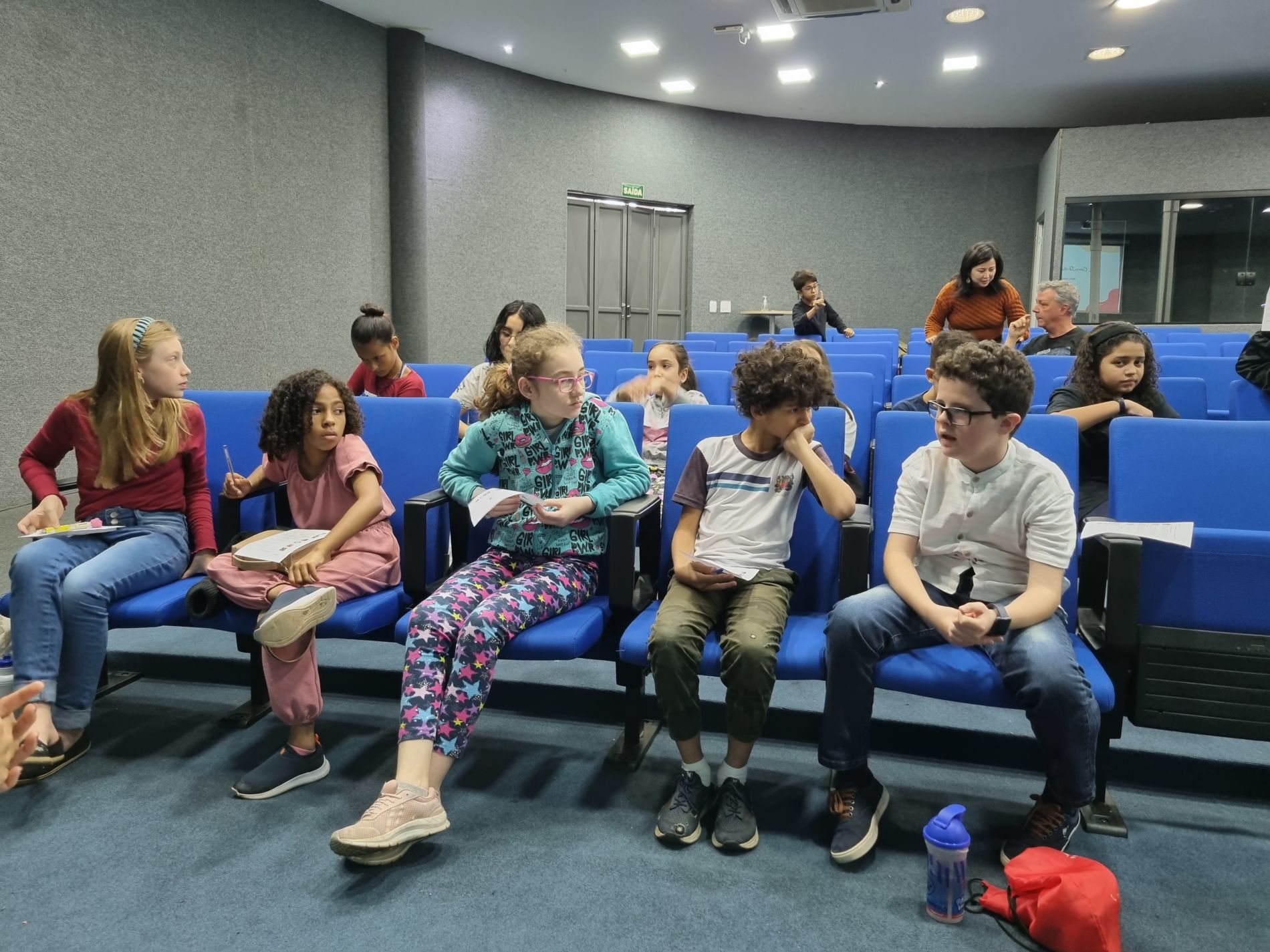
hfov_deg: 67.3
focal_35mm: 26
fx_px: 954
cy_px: 476
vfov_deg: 53.1
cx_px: 635
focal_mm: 5.4
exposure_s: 1/40
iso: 320
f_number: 1.8
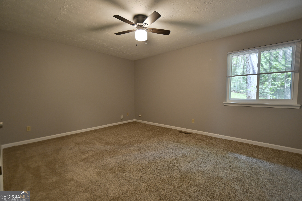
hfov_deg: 100.4
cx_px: 151
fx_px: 126
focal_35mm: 15
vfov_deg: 77.3
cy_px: 100
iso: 1000
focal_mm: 10
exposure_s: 1/15
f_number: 3.5
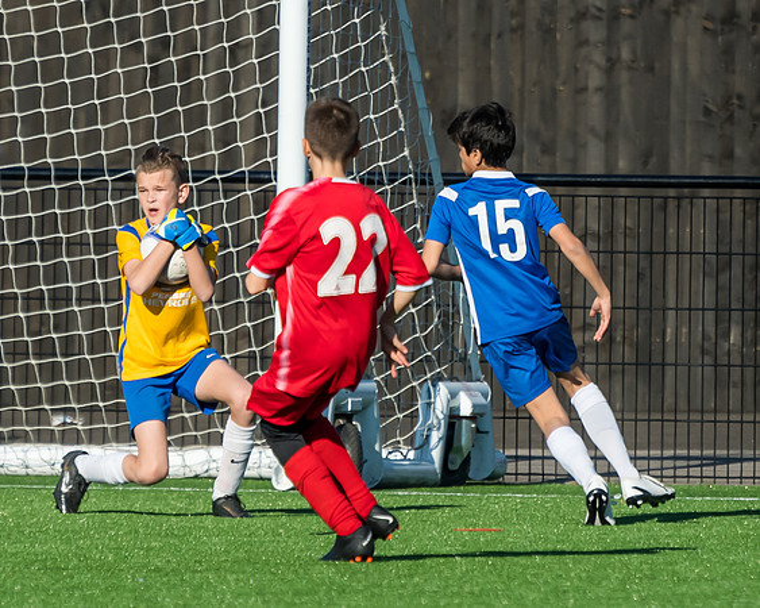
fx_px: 19736
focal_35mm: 878
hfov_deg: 2.2
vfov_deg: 1.8
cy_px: 355
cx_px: 211
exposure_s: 1/4000
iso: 400
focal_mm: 280
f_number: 4.5
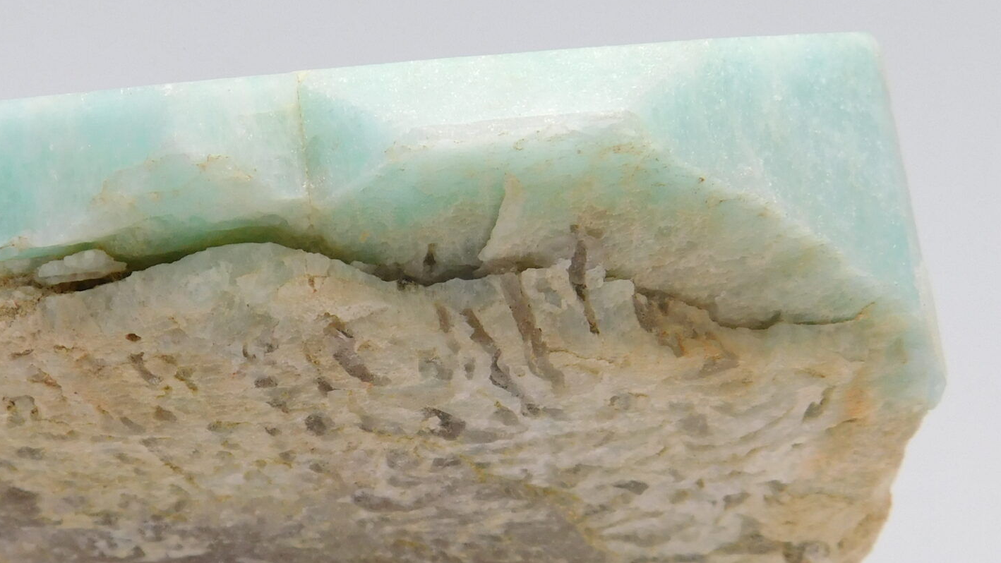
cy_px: 447
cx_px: 414
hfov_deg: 35.4
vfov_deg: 20.2
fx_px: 1566
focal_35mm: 59
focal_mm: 5.3
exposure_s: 1/250
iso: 125
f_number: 3.2
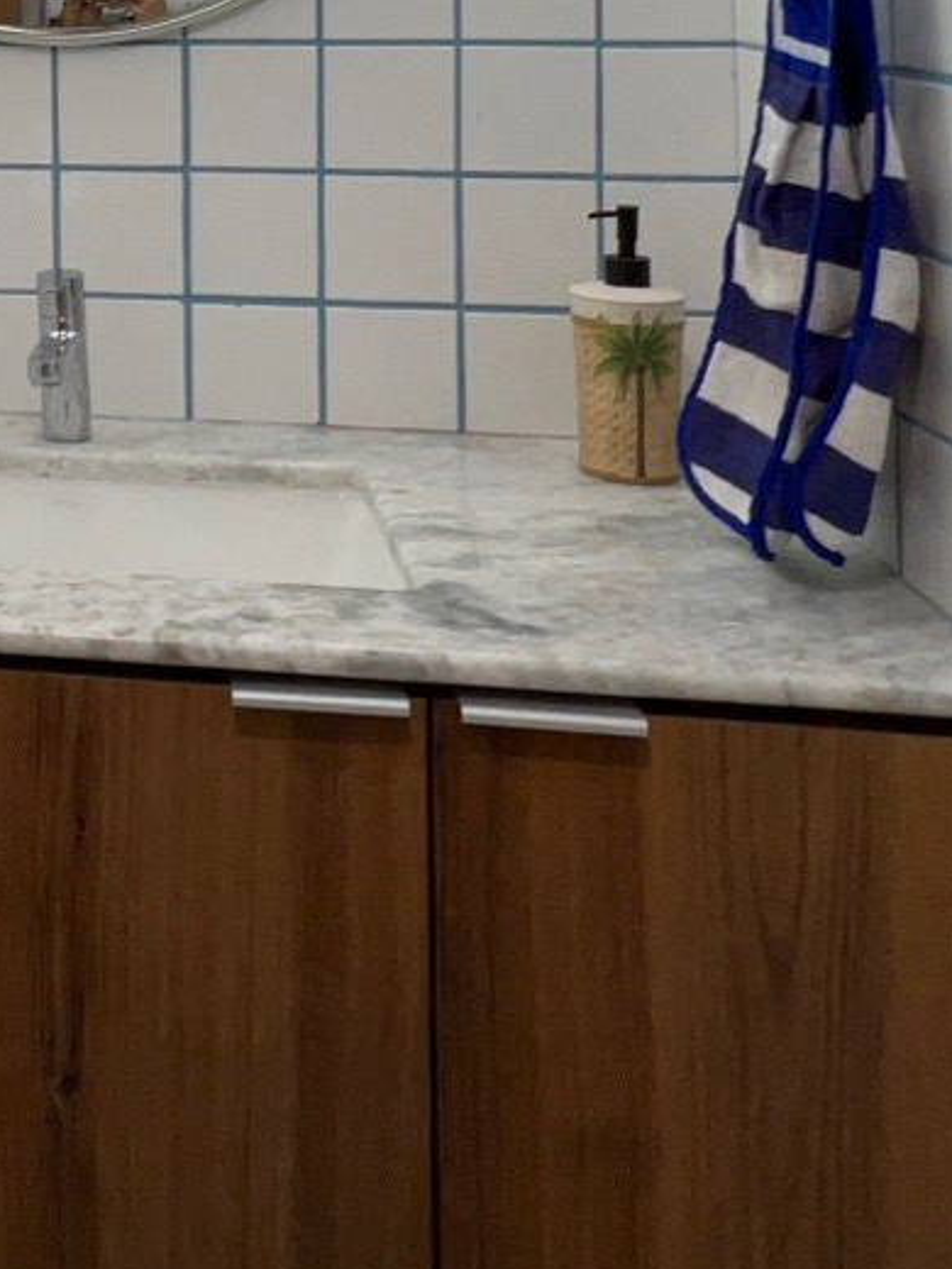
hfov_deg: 25.1
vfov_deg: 34.0
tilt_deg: +0.1
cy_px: -63
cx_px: -290
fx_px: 1833
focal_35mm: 50
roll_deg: +1.4
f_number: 1.8
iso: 32
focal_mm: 1.57
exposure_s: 1/33
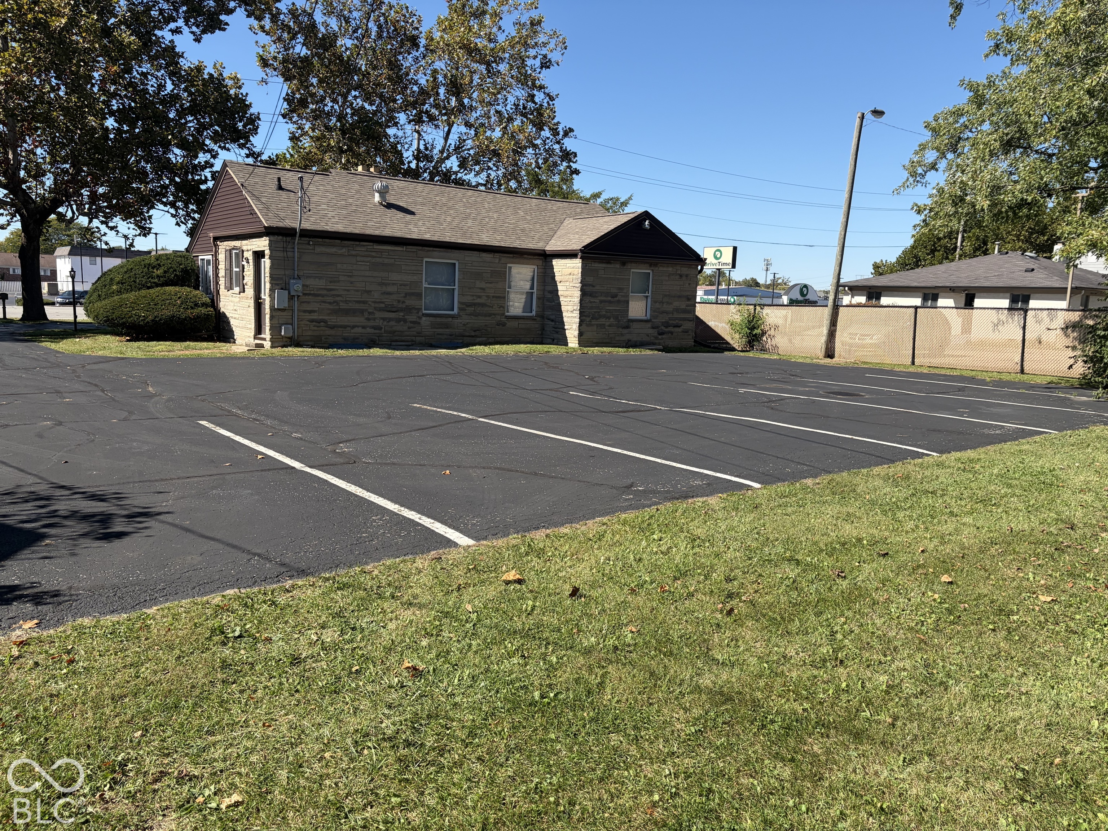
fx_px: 832
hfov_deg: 67.3
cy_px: 416
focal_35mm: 26
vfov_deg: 53.1
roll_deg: -1.4
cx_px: 554
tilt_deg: -8.5
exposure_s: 1/1901
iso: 50
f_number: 1.6
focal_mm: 5.96
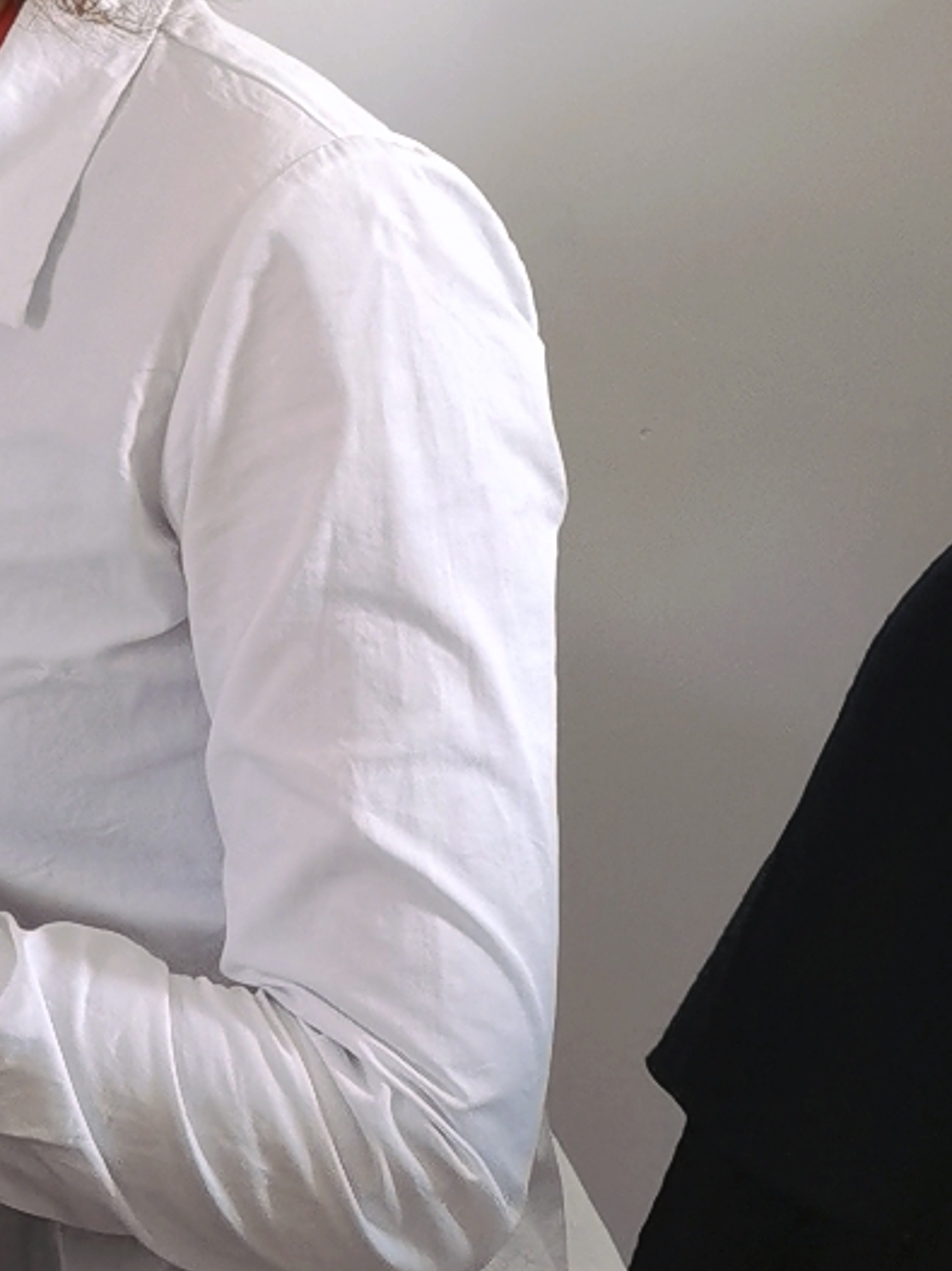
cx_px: -499
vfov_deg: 17.7
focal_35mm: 105
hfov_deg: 13.3
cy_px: -299
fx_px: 3852
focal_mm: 6.67
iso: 114
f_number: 1.9
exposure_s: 1/100
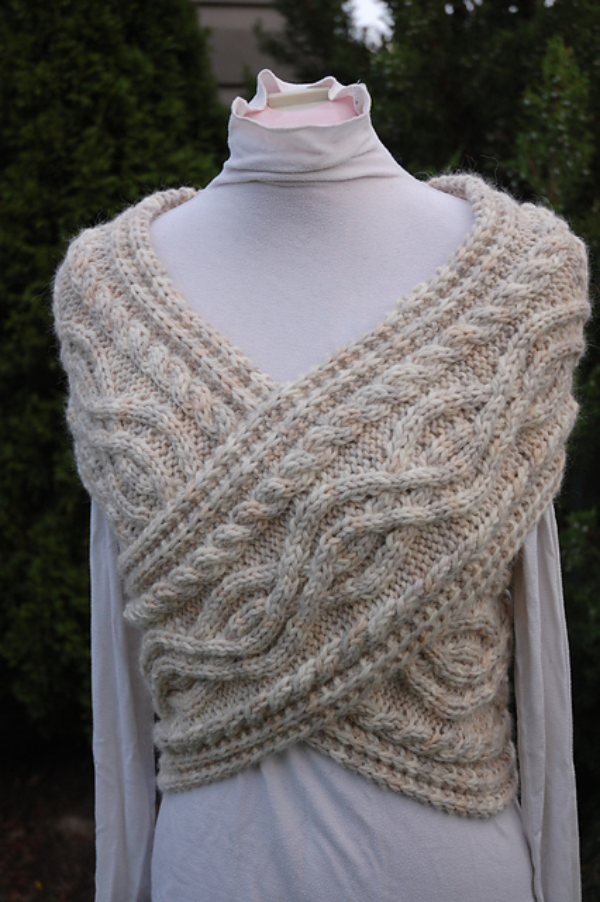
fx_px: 1426
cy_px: 451
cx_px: 300
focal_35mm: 57
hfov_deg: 23.8
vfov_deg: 35.1
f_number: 4.2
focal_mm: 38
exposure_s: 1/400
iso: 400
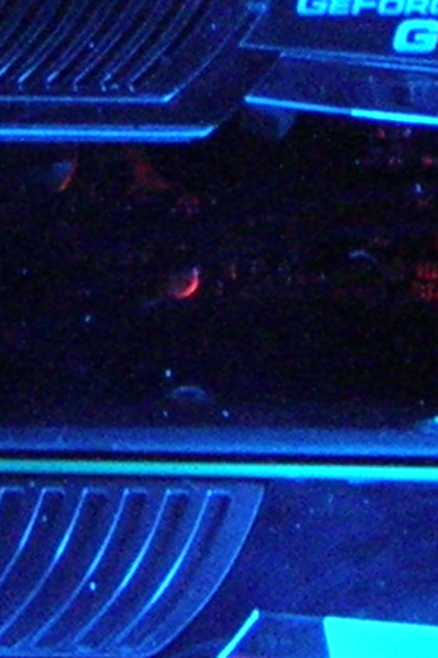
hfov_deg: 3.8
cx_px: 85
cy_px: -199
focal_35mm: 366
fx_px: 6685
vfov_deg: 5.6
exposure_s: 1/1.3
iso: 300
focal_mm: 10.6
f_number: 3.2
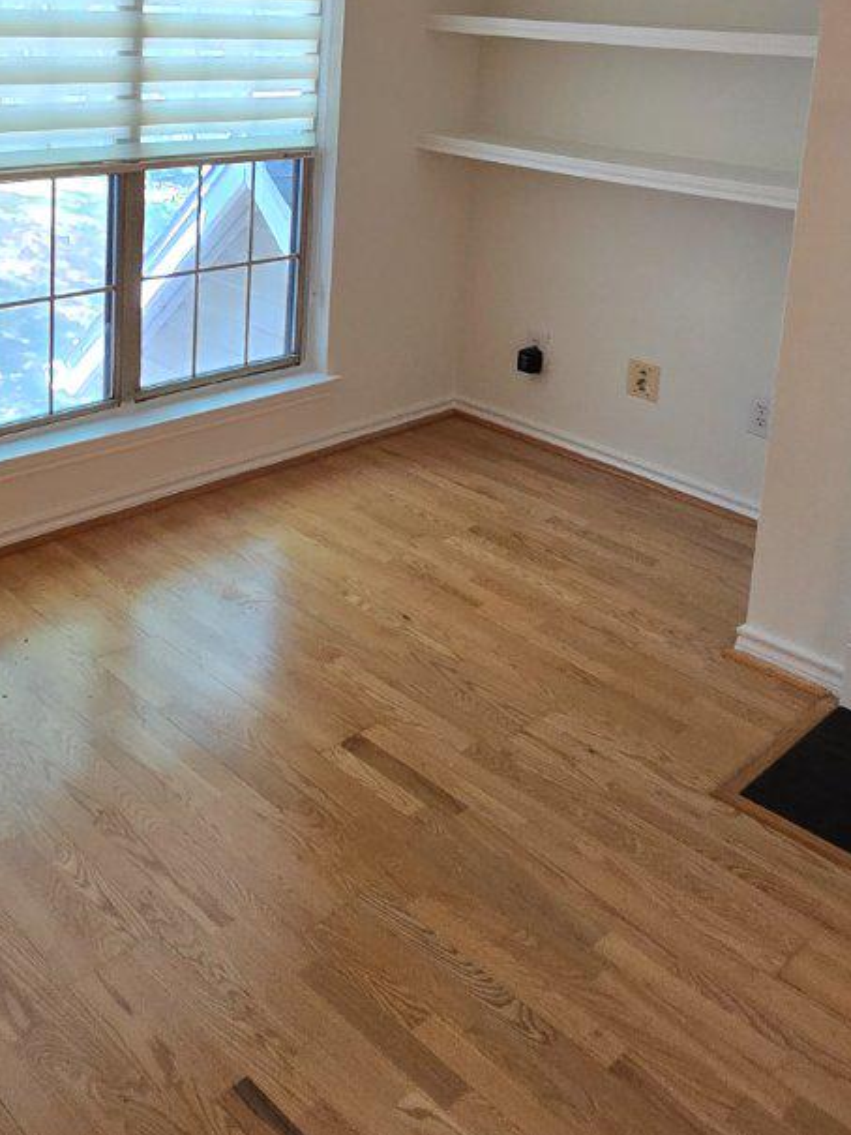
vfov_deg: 51.0
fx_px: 1081
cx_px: 225
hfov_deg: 41.8
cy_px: 188
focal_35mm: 33
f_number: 2.2
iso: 200
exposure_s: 1/60
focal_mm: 2.2
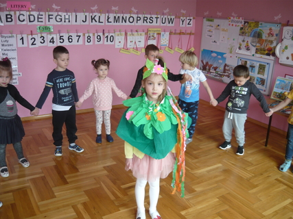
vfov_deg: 42.9
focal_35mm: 33
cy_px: 110
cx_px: 146
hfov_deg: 55.4
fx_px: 279
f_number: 2.8
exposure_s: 1/30
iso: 100
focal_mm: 5.5
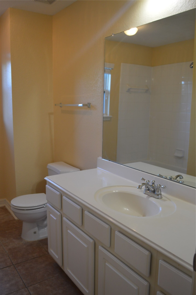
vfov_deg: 62.0
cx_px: 98
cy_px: 148
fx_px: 245
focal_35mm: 30
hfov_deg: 43.5
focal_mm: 20
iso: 500
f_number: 3.8
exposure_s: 1/60
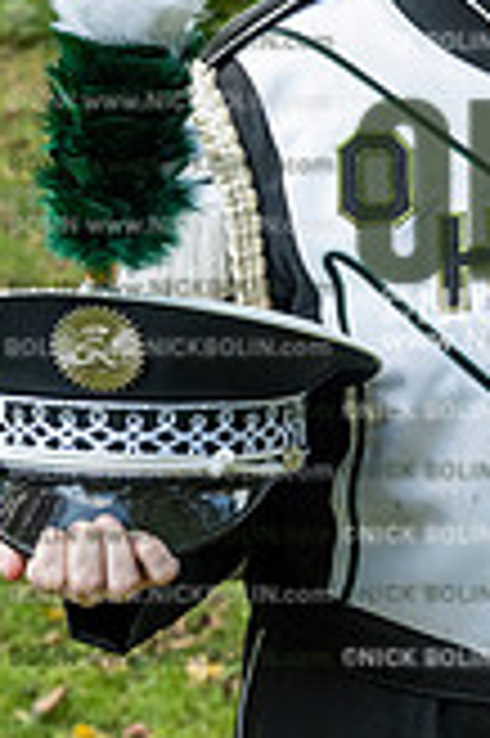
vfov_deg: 14.6
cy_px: 225
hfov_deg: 9.7
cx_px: 544
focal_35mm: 140
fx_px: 2864
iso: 1000
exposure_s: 1/640
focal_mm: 51
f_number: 5.6
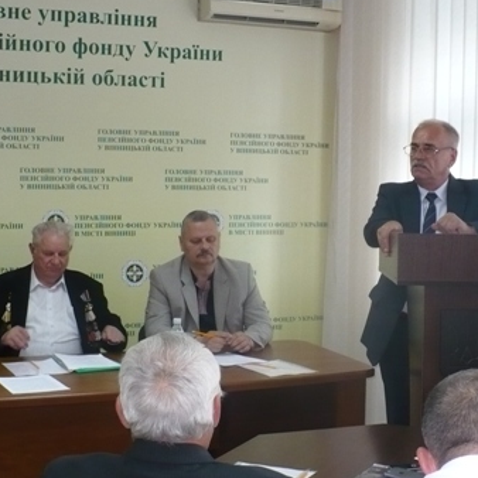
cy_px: 264
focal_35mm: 62
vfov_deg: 27.7
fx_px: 969
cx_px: 297
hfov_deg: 27.6
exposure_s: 1/30
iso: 200
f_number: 2.8
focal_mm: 6.1
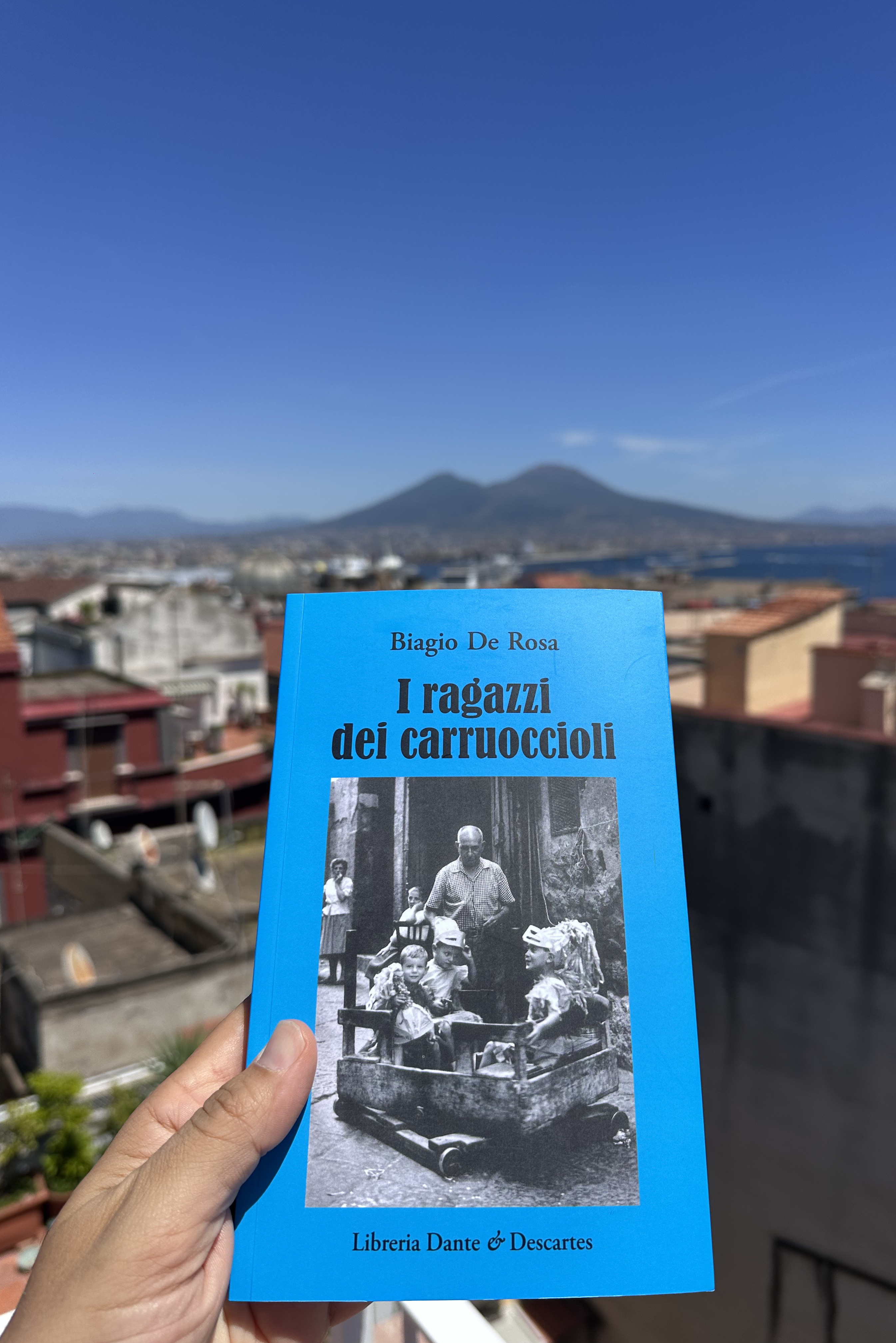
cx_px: 499
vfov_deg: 71.5
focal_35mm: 25
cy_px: 672
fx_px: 933
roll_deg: +0.1
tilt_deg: -7.3
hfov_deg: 51.2
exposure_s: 1/7576
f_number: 1.78
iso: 80
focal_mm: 6.86
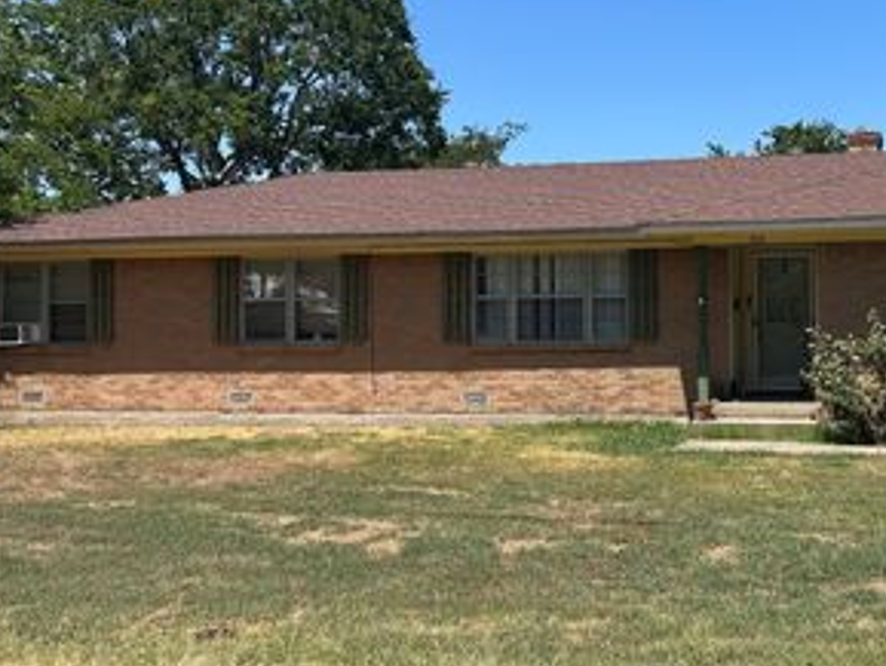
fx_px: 1152
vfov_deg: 32.2
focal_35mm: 45
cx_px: 681
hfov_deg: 40.7
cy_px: 284
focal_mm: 5.7
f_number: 1.5
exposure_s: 1/3571
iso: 50
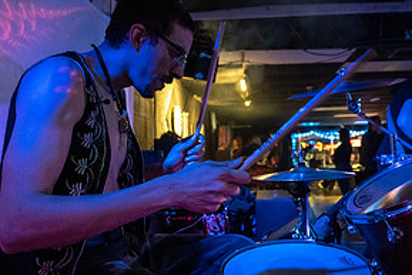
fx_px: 355
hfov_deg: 60.1
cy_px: 137
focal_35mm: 31
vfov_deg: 42.4
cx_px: 228
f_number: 2.8
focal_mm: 14
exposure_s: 1/200
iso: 3200
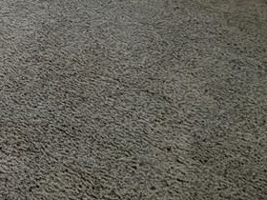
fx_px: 617
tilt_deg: -4.8
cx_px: -105
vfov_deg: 15.0
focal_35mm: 80
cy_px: -201
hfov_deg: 21.4
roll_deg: -1.1
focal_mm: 2.22
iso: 200
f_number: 2.2
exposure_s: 1/120
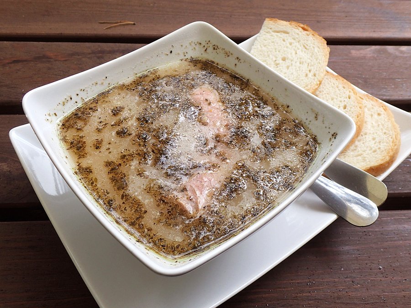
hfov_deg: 60.0
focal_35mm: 30
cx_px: 206
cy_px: 154
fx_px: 356
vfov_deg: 46.8
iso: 100
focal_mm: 5.5
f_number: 3.2
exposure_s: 1/160
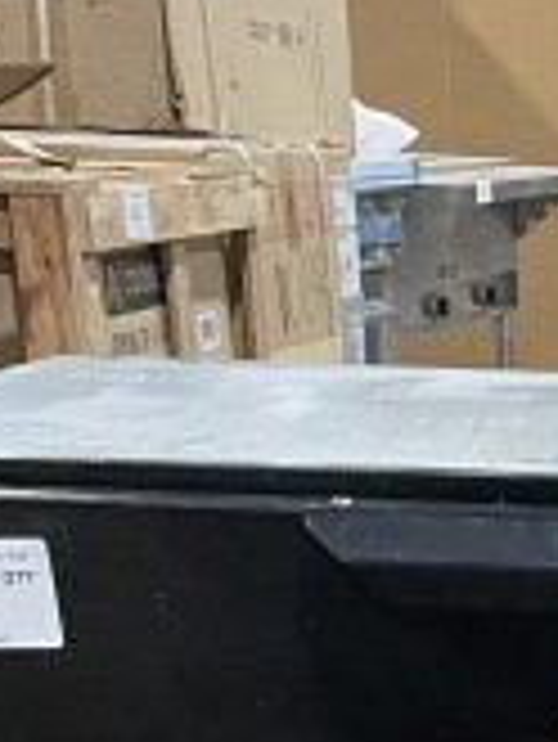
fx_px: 2748
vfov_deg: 13.5
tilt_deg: -23.6
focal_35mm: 128
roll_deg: -1.1
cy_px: 1419
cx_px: 981
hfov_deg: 10.9
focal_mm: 4.2
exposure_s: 1/60
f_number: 1.6
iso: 320
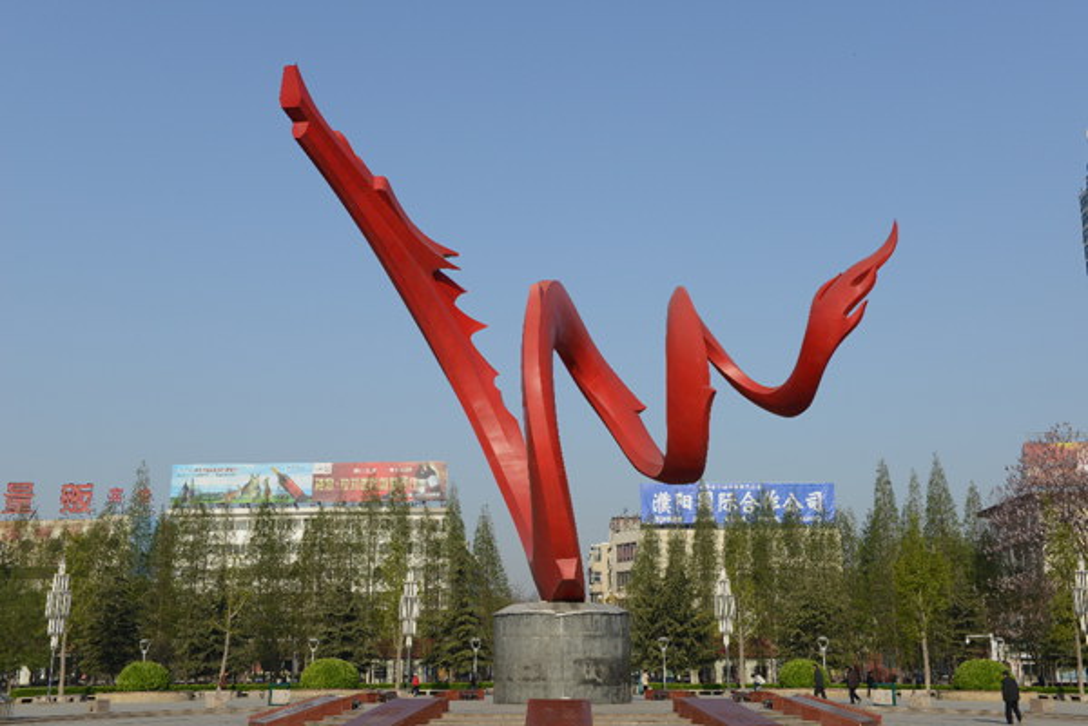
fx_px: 1209
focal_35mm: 40
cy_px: 363
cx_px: 544
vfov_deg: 33.4
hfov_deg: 48.5
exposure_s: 1/320
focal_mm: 40
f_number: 8
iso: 100
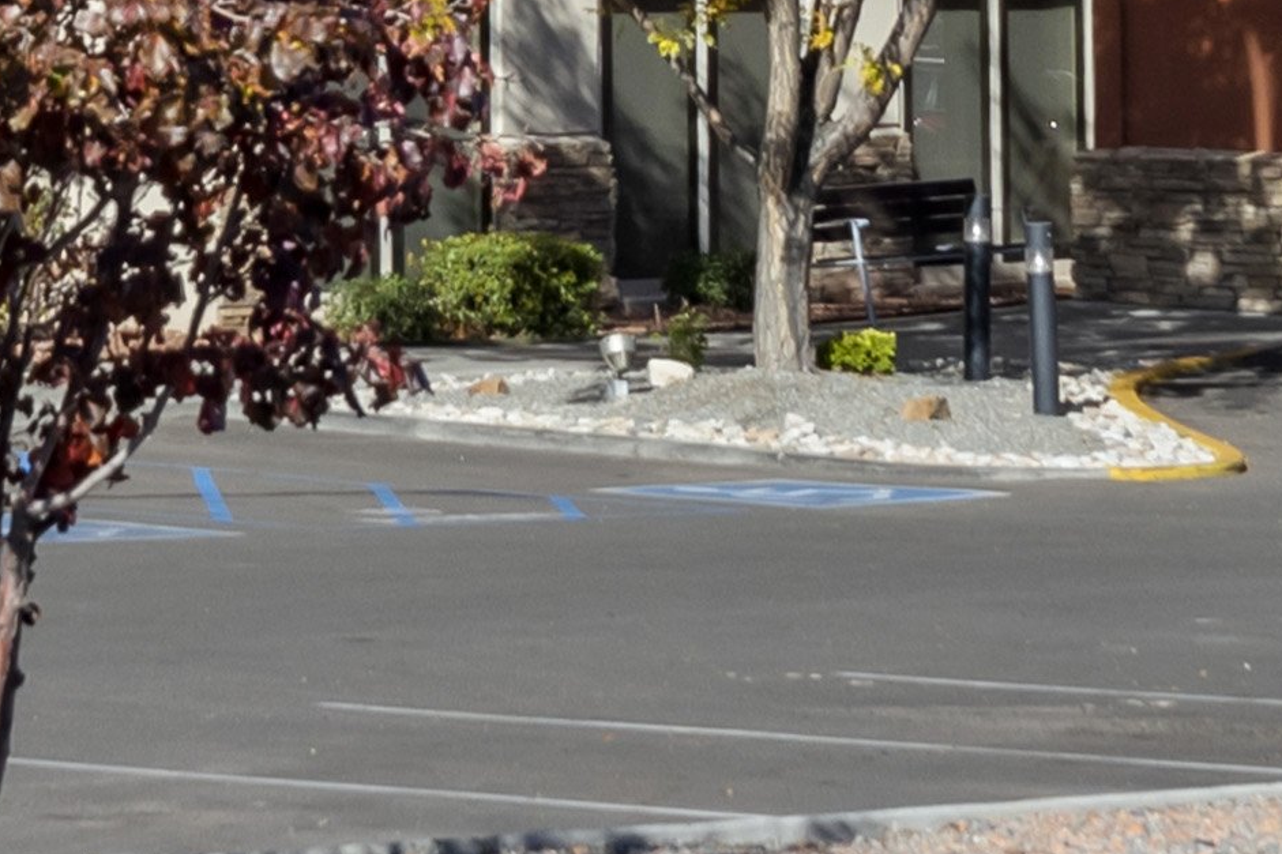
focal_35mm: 204
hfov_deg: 10.0
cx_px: -193
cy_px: -1124
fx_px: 7263
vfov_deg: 6.4
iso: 400
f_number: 9
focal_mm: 32
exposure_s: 1/1250
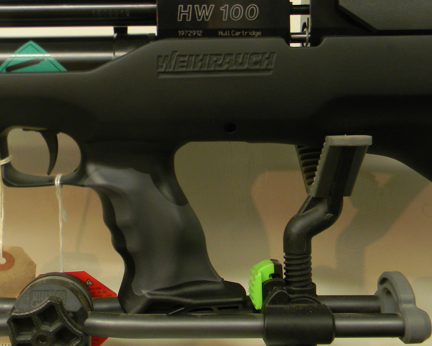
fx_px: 691
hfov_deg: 34.6
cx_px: 163
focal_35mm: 54
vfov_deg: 27.9
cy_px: 106
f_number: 3.5
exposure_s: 1/30
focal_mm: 5
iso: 123
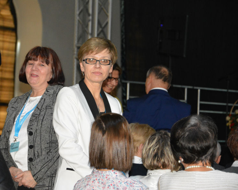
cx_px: 98
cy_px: 95
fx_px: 1258
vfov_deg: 8.7
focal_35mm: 179
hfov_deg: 10.8
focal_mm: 105
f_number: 5.6
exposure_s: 1/60
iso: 3200
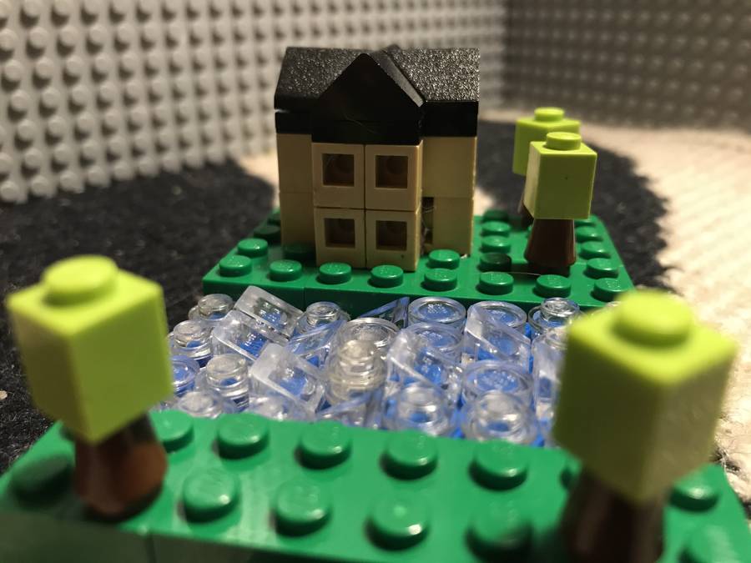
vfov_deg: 49.7
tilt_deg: -25.3
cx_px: 376
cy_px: 282
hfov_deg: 63.4
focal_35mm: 28
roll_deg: +0.6
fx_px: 607
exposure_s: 1/13
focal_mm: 3.99
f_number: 1.8
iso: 100
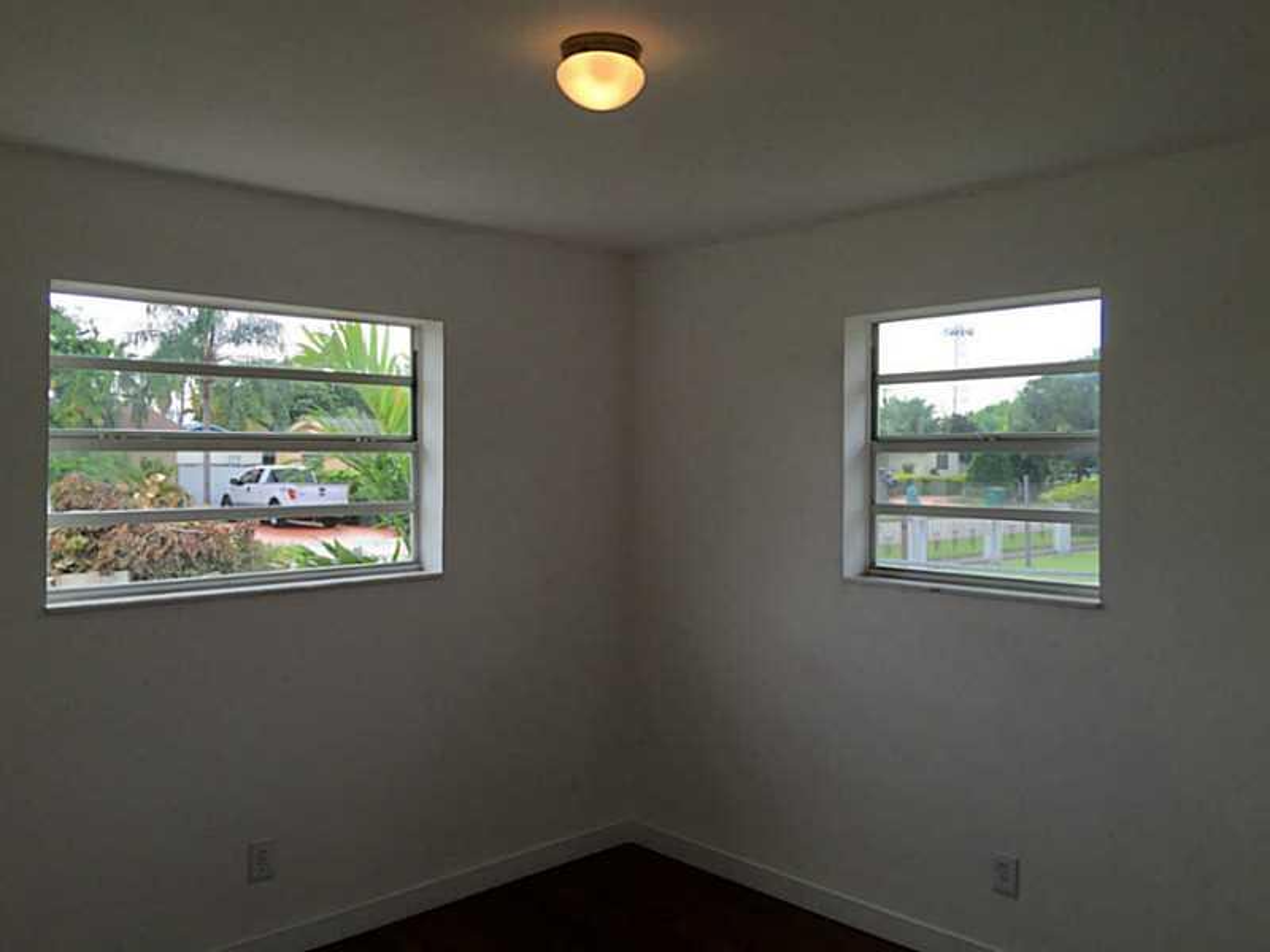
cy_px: 476
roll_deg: -1.0
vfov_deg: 48.2
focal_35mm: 29
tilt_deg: -0.5
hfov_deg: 61.7
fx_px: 1064
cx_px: 635
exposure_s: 1/377
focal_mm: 4.15
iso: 32
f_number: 2.2
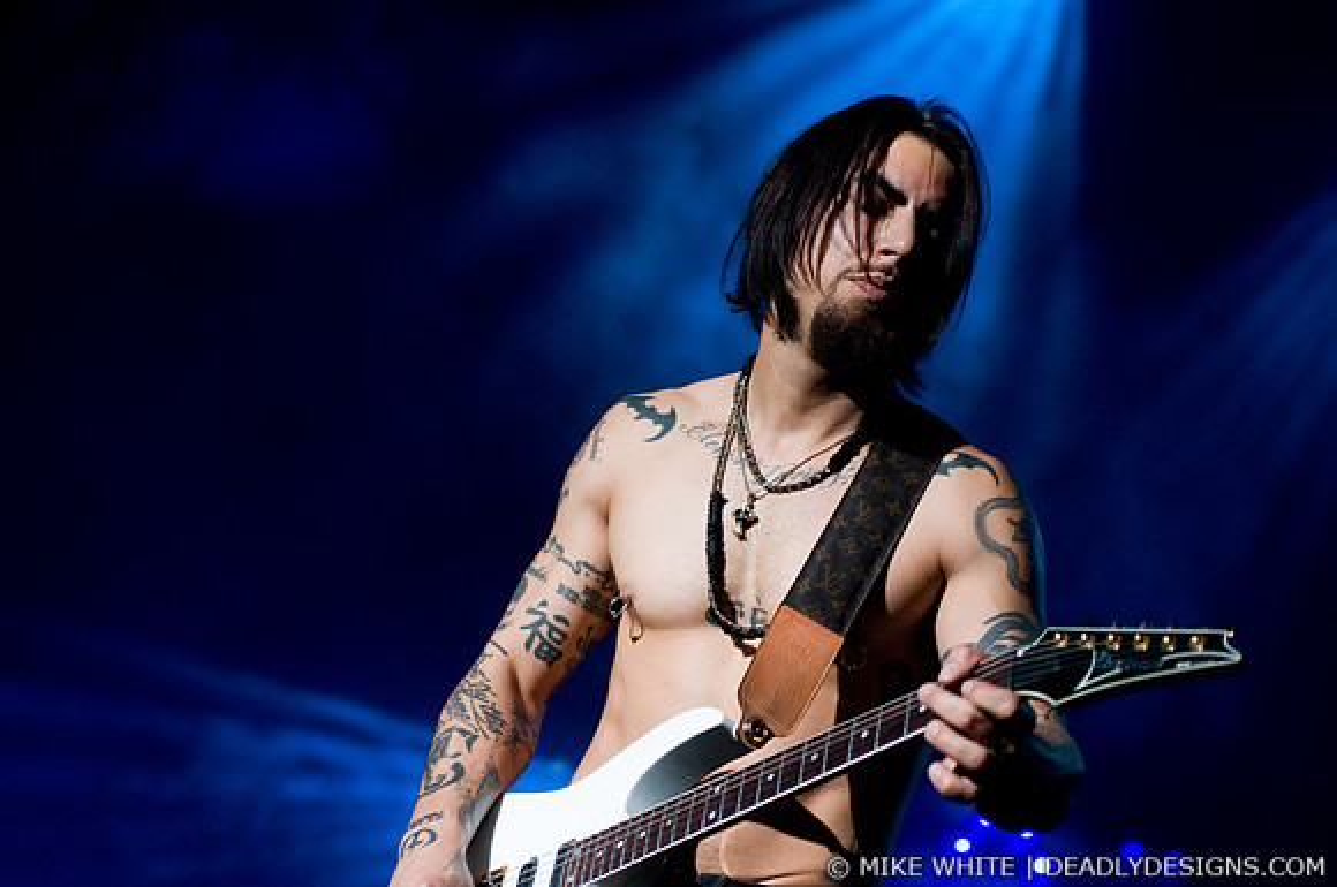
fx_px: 3227
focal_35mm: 87
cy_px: 444
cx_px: 668
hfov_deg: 23.4
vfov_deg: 15.7
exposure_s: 1/200
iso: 800
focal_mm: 58
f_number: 3.5
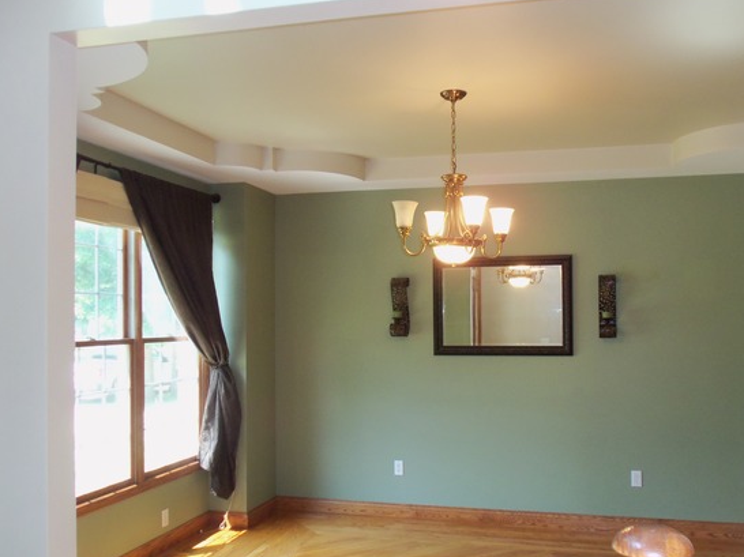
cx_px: 406
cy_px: 311
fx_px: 730
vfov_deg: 41.7
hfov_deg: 53.9
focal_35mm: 34
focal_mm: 5.2
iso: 160
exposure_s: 1/30
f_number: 3.4
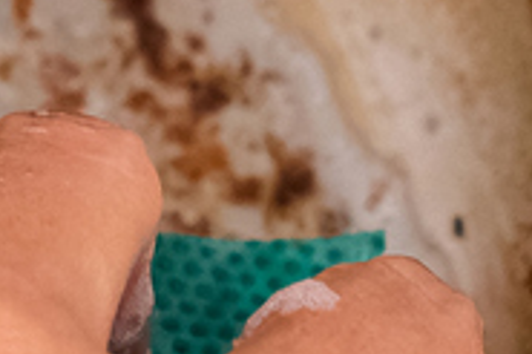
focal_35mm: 495
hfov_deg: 4.2
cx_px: 92
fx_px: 7308
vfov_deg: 2.8
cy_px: -37
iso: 2500
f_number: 4.5
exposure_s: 1/100
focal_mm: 48.4
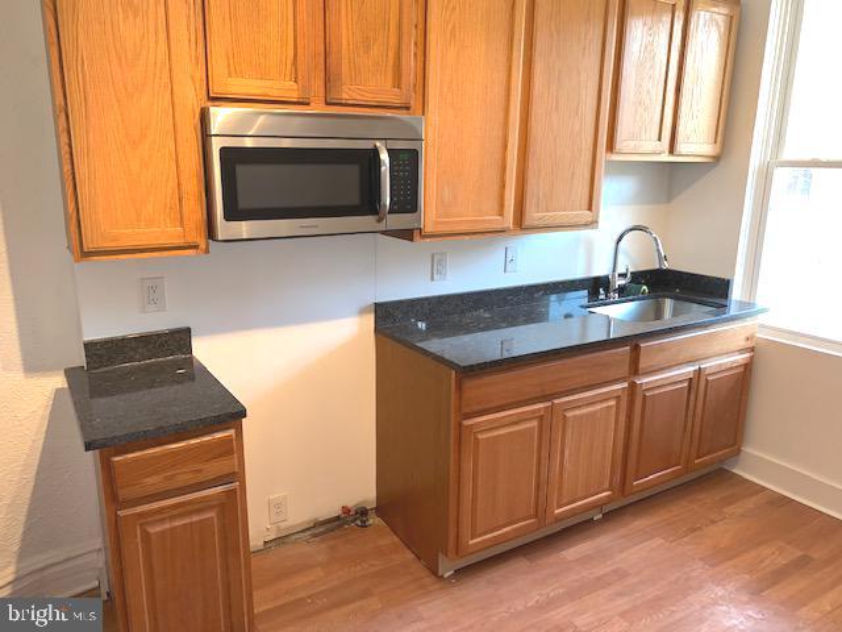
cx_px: 421
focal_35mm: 26
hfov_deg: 67.3
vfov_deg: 53.1
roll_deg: -1.4
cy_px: 316
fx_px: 632
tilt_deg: -14.9
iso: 25
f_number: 1.8
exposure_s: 1/22
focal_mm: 4.25
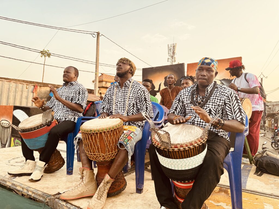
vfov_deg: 56.8
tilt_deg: +1.9
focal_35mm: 24
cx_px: 140
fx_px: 193
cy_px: 104
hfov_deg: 71.6
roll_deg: -2.9
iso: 80
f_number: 1.78
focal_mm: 6.86
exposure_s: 1/211
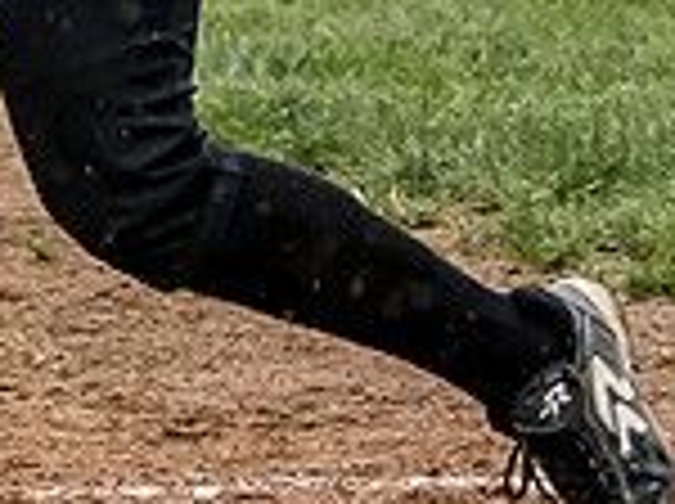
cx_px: 36
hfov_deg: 1.7
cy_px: -855
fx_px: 22798
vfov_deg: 1.3
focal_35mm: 1171
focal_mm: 96
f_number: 4
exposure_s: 1/1000
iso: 1250
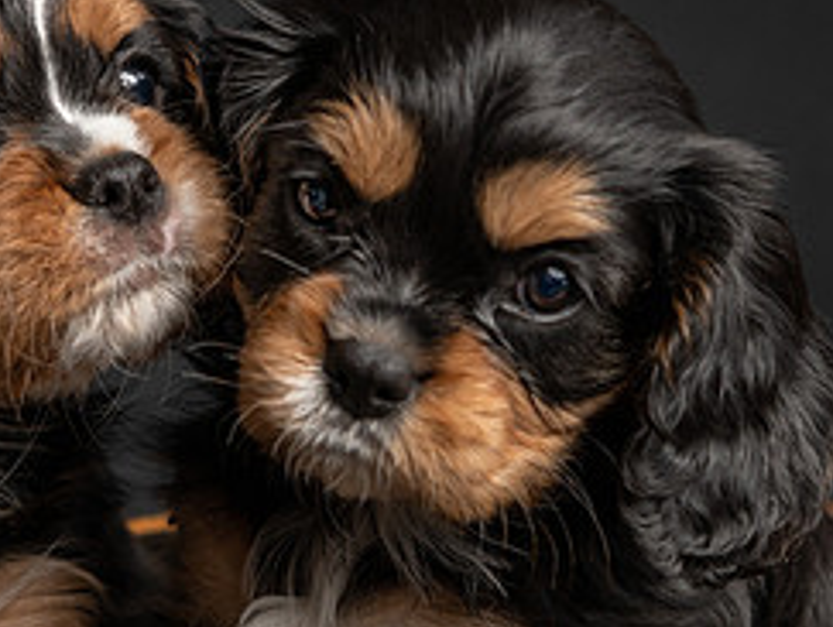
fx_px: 3567
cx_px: 404
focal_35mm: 148
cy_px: 234
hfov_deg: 13.3
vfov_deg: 10.0
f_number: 5
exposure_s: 1/250
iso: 100
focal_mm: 50
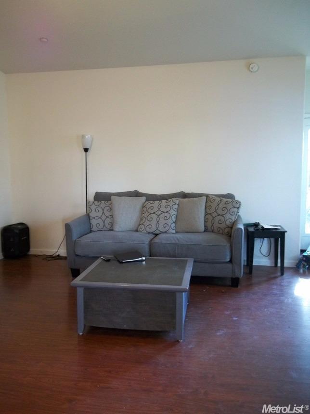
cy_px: 207
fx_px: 382
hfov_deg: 44.2
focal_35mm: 32
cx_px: 155
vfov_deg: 56.8
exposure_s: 1/8
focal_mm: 5.7
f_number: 2.9
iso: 160
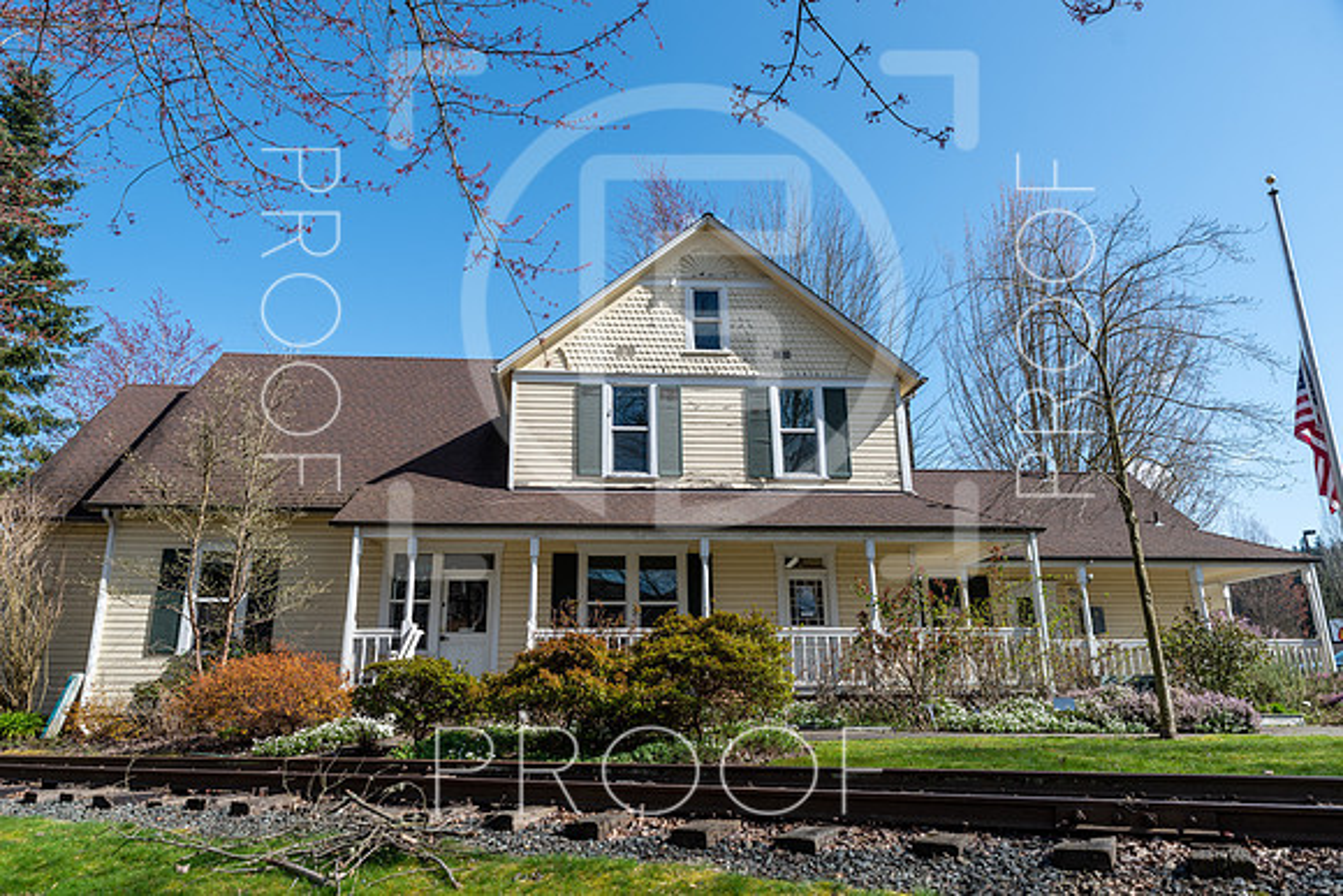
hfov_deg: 73.7
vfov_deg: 53.2
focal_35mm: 24
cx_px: 672
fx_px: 896
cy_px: 448
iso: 100
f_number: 7.1
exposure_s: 1/320
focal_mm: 24
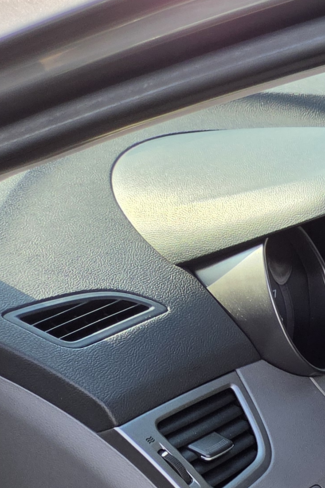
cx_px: 732
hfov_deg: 12.8
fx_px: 1178
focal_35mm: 87
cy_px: 590
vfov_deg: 21.6
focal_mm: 5.4
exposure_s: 1/836
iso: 80
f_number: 1.8
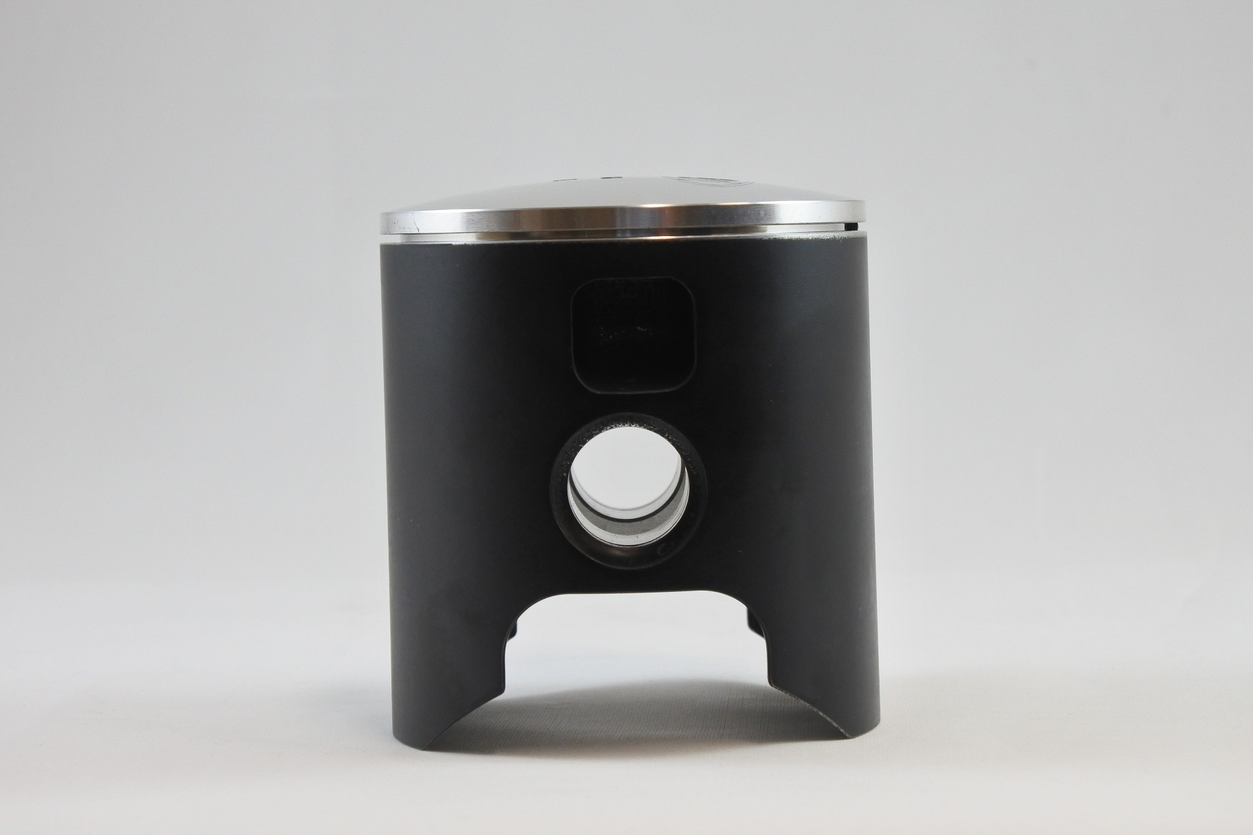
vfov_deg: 19.7
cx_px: 626
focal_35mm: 69
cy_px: 418
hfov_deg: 29.2
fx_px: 2402
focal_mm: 25.6
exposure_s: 1/125
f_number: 5.3
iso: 640
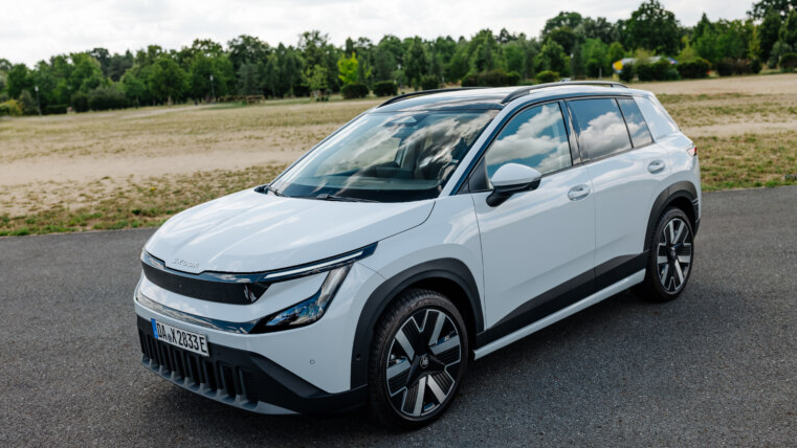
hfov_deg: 54.0
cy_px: 259
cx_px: 401
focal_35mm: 37
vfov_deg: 31.9
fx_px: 782
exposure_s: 1/320
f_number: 2.8
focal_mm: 35
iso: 50
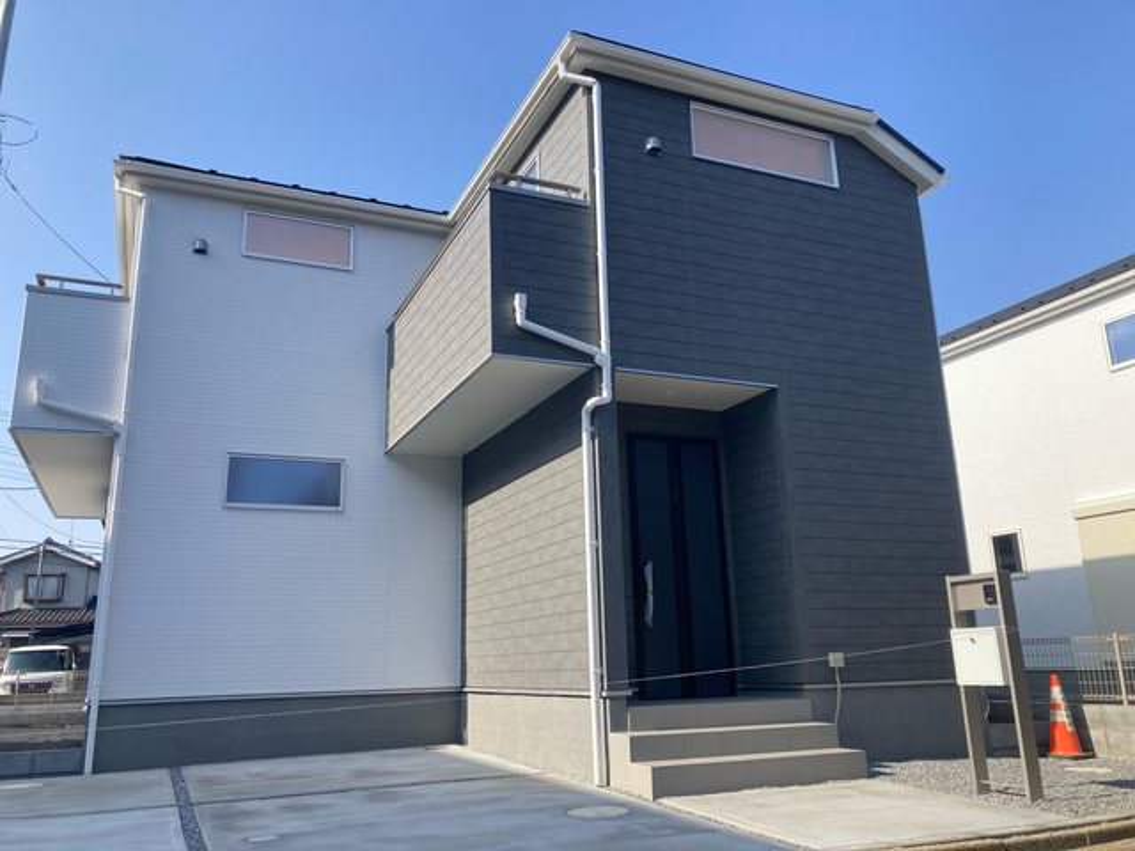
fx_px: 918
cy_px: 426
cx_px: 568
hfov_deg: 63.4
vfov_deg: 49.7
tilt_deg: +14.6
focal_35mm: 28
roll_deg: +0.8
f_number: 1.8
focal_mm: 3.99
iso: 20
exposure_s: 1/1215
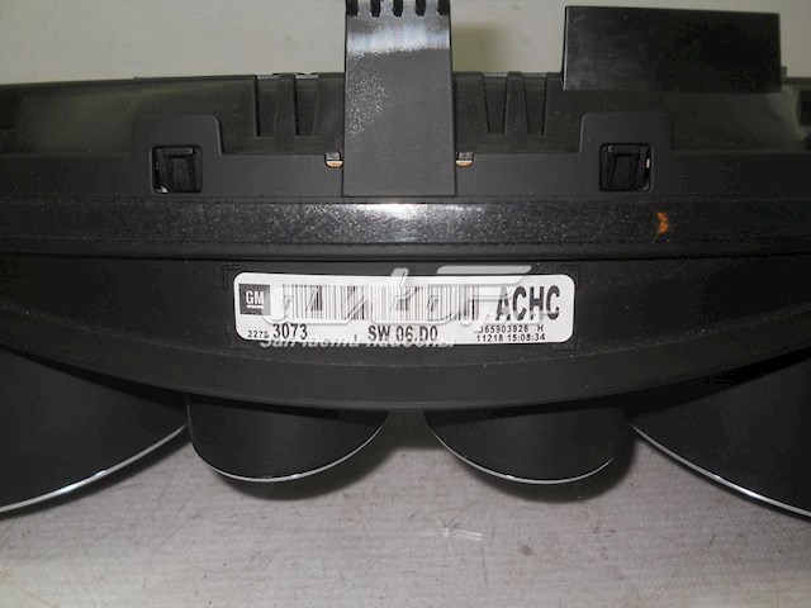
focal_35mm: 41
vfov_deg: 35.1
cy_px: 304
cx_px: 406
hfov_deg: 45.8
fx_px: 961
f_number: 5.5
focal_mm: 6.72
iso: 80
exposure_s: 1/30
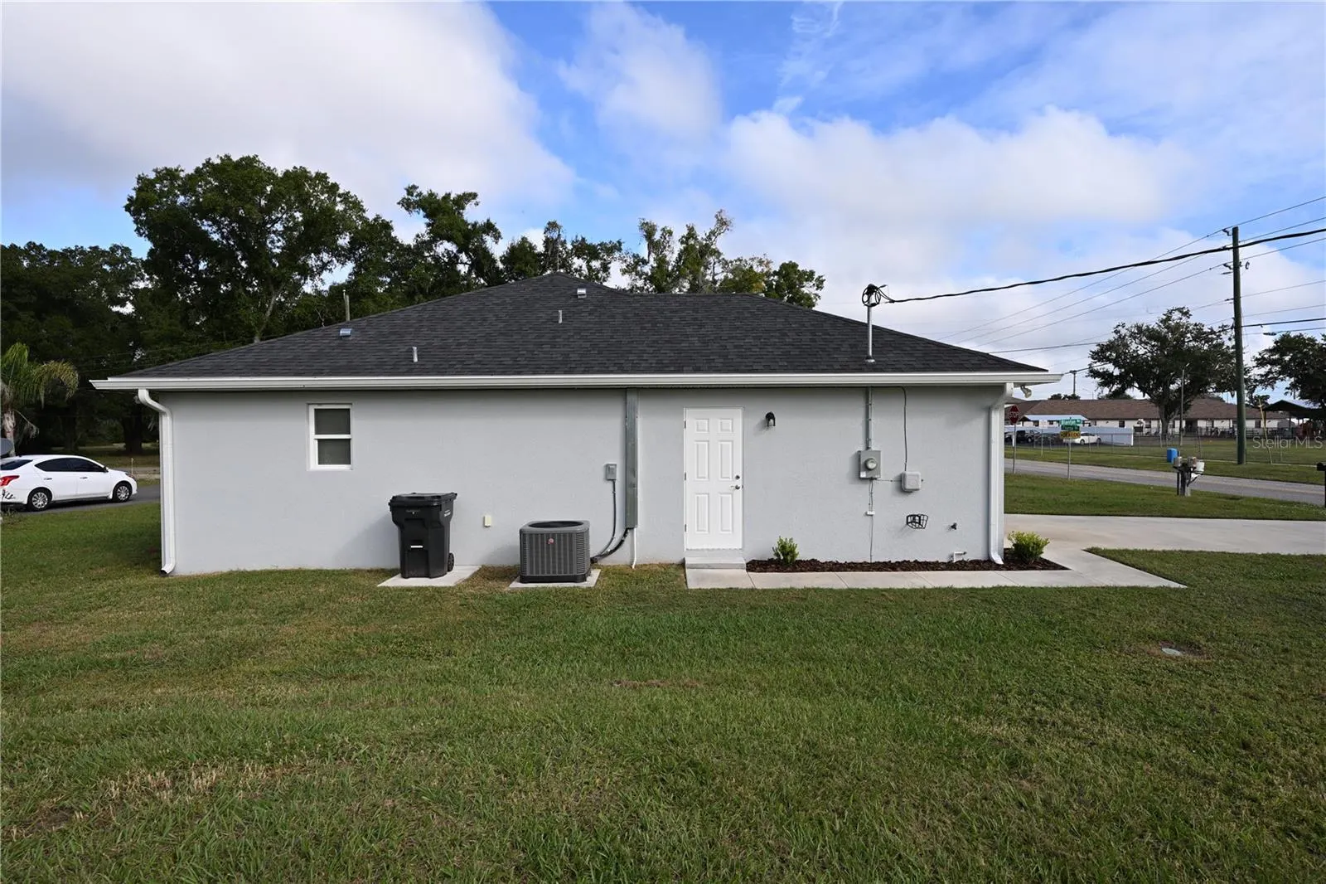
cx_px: 663
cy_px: 442
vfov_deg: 65.9
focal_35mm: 18
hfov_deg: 88.4
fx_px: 681
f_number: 9
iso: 100
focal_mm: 18.5
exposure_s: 1/200
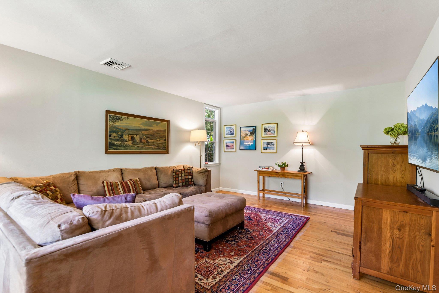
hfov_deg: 93.3
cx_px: 220
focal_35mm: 17
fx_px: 207
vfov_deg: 70.4
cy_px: 146
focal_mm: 17
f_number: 9
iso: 250
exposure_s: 1/3.33
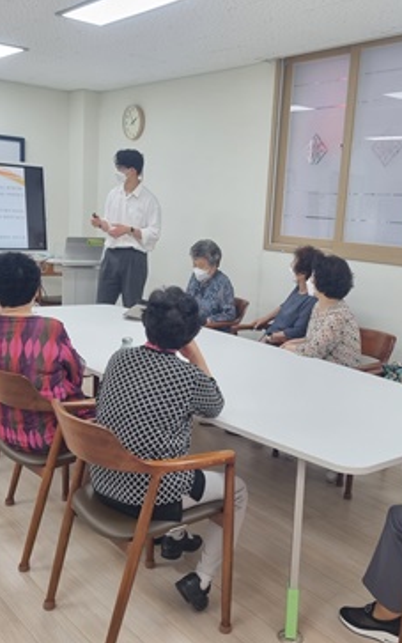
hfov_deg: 33.6
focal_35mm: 38
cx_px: 213
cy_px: 327
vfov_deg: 51.5
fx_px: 666
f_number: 1.8
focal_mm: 5.4
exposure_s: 1/120
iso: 200
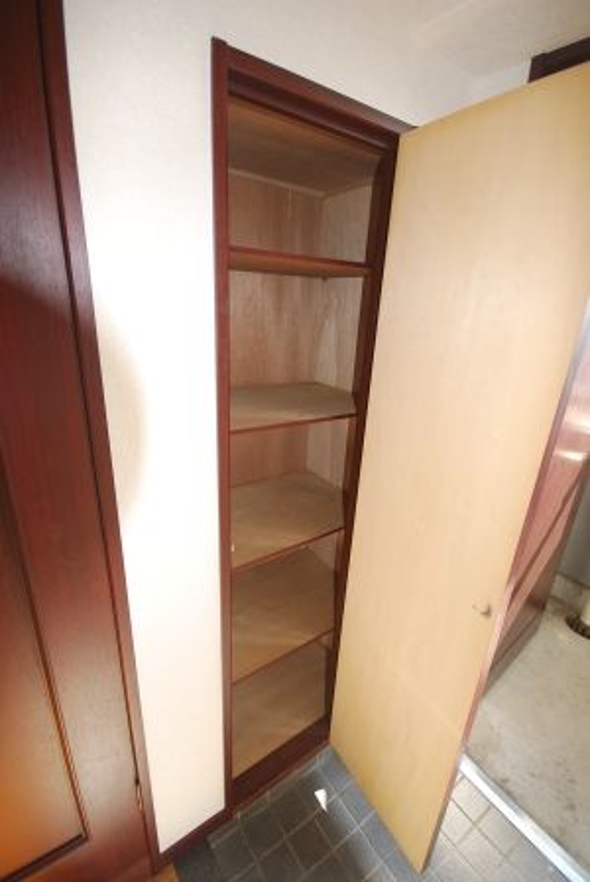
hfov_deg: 77.5
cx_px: 295
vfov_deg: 100.3
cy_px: 441
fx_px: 368
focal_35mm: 15
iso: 200
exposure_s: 1/60
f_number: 4
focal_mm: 10
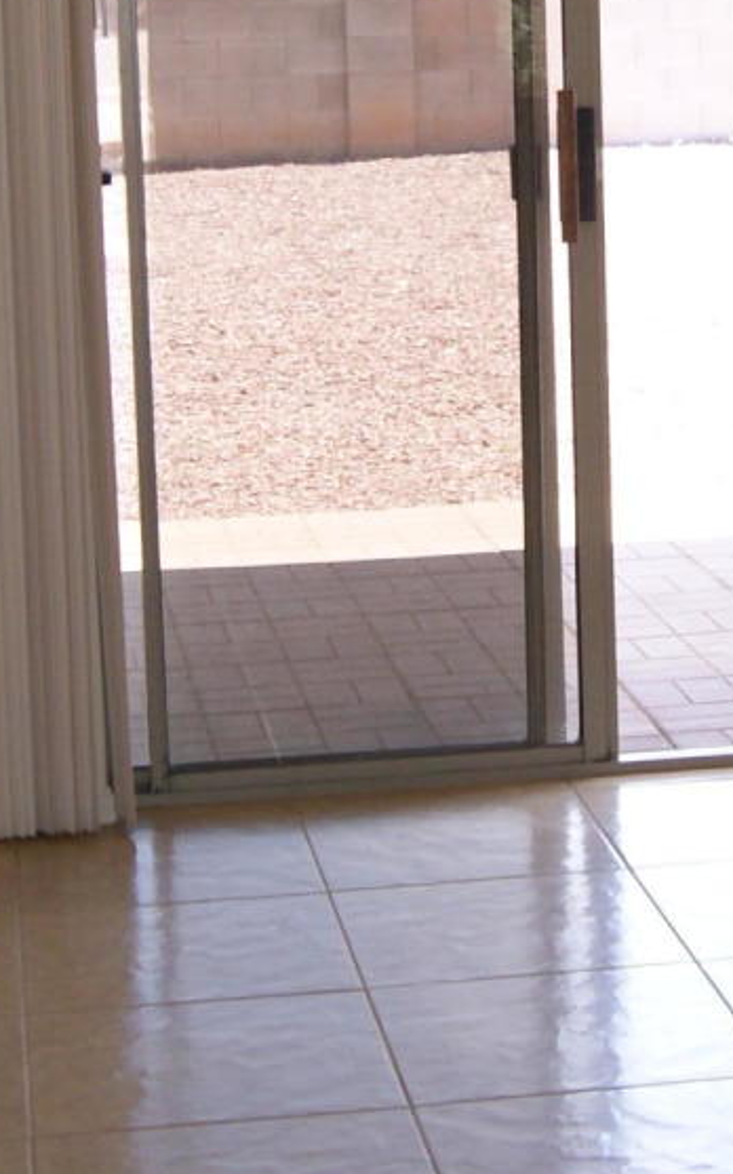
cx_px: 537
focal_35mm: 99
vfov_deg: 20.8
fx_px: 3165
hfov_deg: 13.2
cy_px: 255
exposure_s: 1/160
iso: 320
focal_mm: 18
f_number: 4
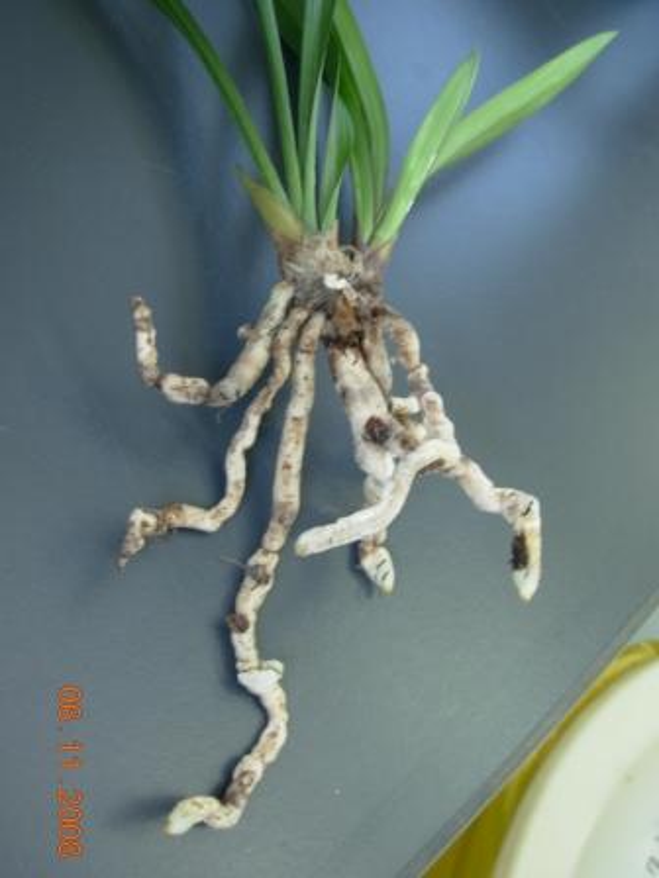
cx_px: 330
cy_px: 439
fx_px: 965
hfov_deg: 37.7
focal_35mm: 38
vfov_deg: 49.0
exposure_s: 1/5.7
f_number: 2.9
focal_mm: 6.3
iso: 50
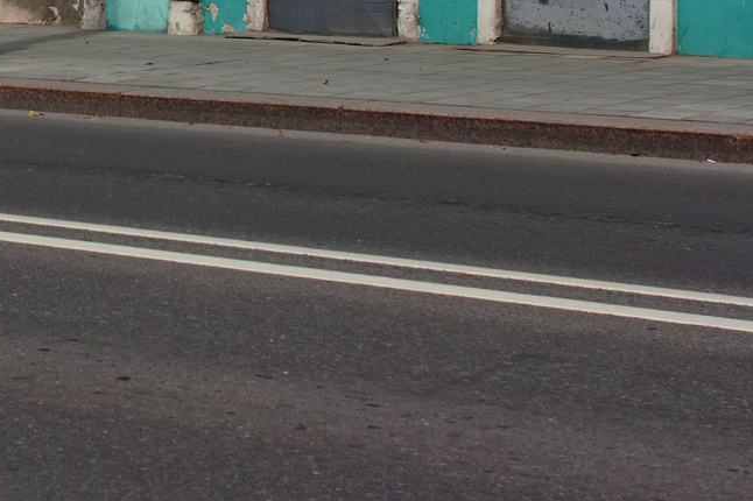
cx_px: -247
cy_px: -178
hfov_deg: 13.5
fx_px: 3060
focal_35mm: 146
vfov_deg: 9.2
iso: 100
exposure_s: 1/400
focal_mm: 35
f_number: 6.3
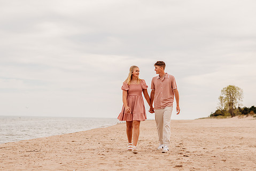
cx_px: 137
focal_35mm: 75
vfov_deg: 18.2
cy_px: 98
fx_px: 534
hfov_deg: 27.0
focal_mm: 58
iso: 200
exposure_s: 1/1600
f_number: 2.8
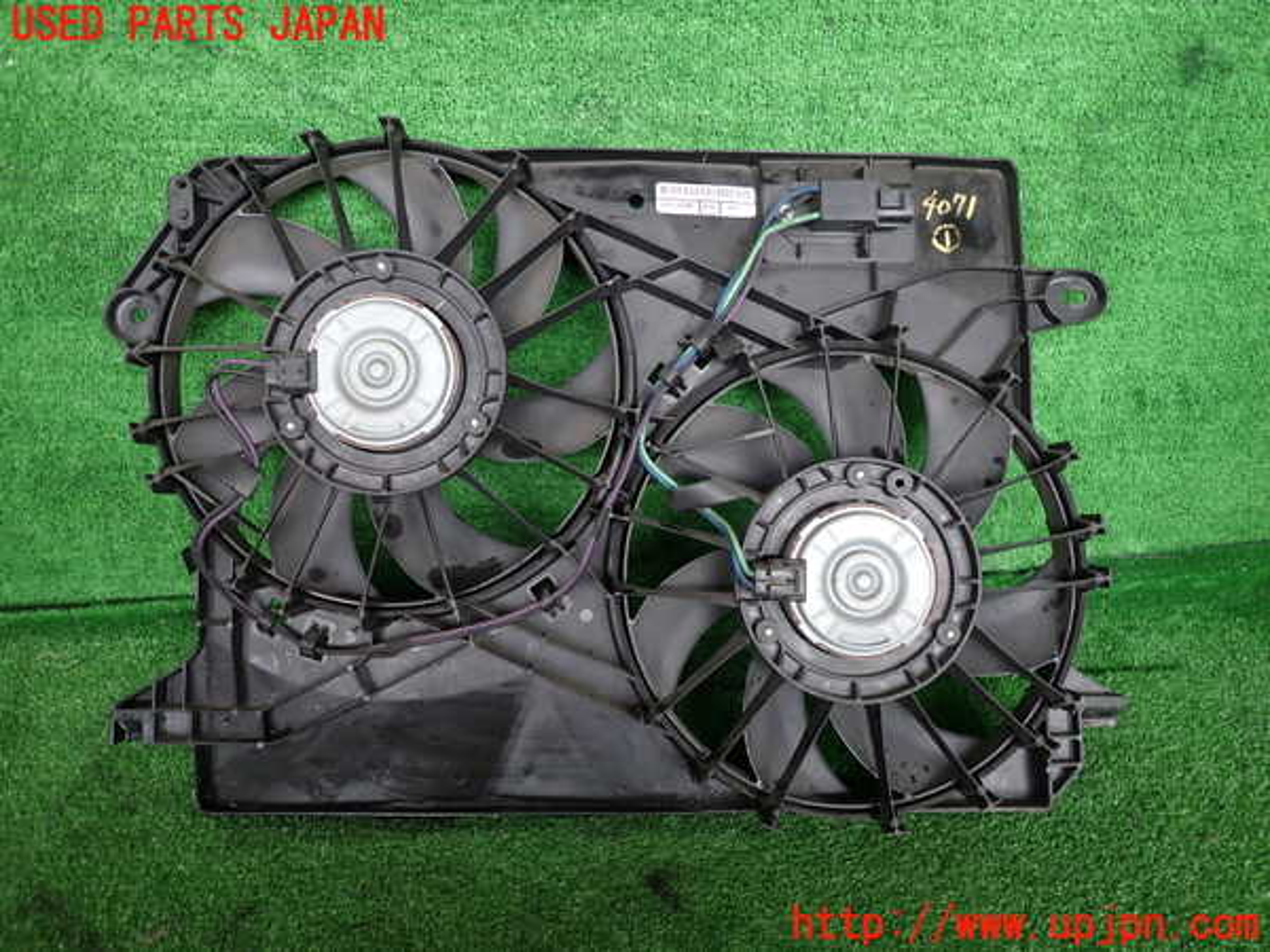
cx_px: 635
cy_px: 476
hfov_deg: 69.4
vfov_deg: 54.9
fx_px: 917
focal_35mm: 25
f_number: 2
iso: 100
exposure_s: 1/60
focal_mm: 4.5
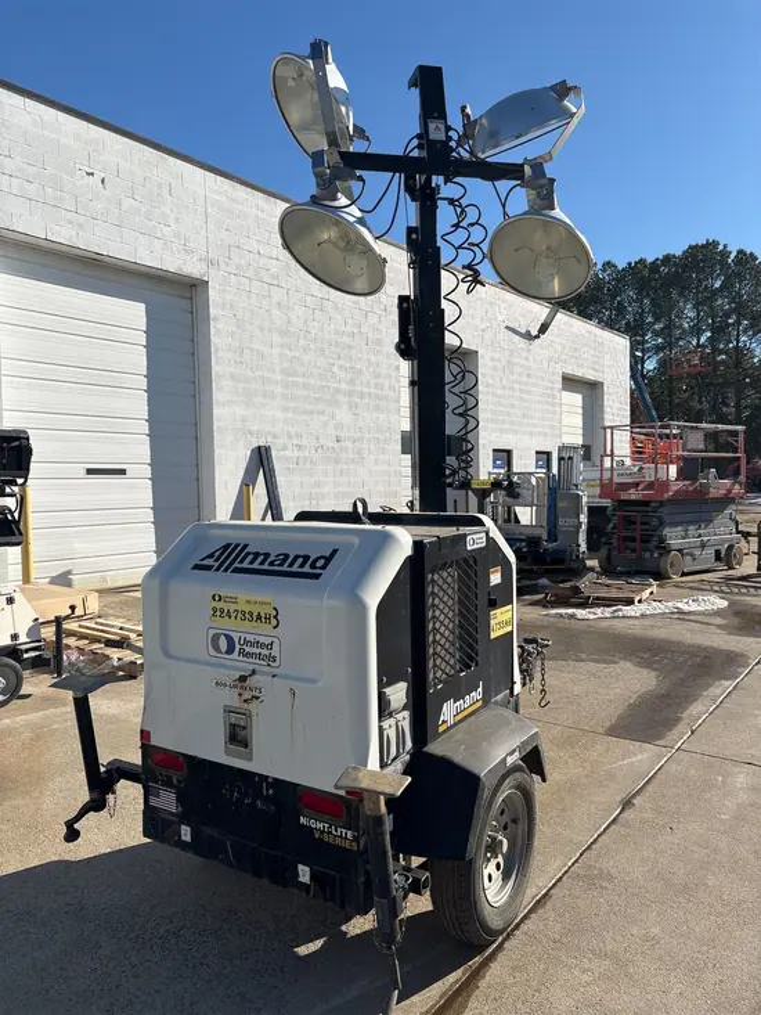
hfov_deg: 53.1
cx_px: 380
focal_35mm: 26
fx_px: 762
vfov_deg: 67.3
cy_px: 508
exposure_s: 1/4950
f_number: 1.6
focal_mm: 5.96
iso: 50
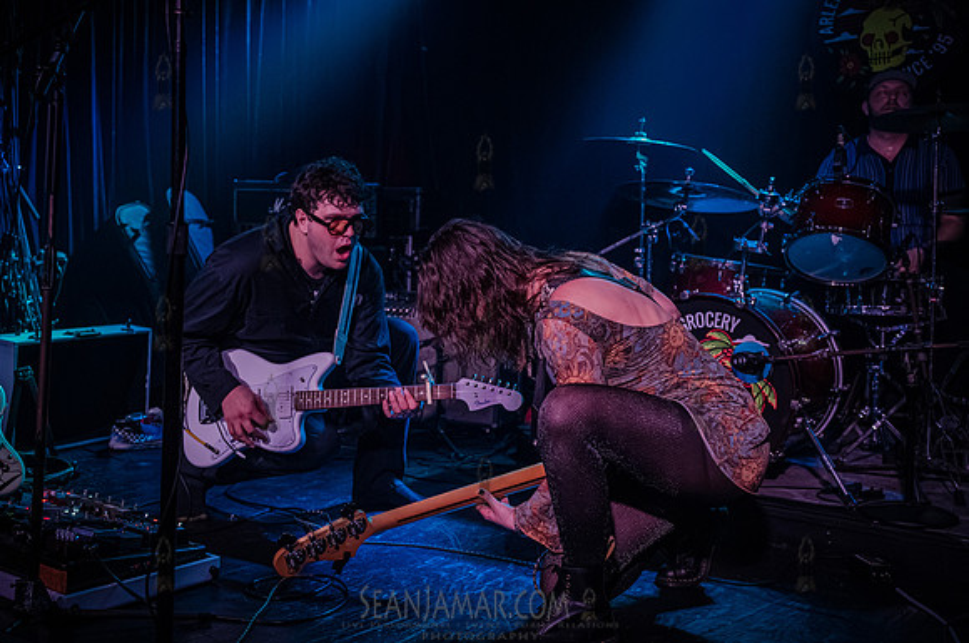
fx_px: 1022
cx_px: 443
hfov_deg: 50.7
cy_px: 293
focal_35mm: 38
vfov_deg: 34.9
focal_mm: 35
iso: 16000
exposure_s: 1/400
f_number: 3.2
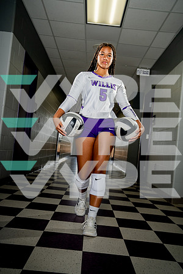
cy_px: 137
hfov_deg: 40.0
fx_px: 252
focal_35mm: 33
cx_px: 92
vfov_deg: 57.2
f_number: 4
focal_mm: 33
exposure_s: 1/250
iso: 200
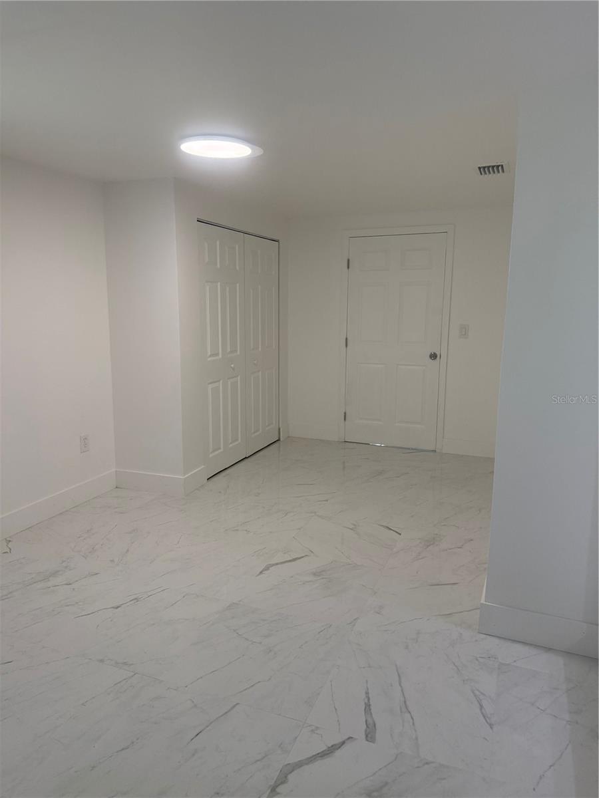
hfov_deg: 56.8
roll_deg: -1.0
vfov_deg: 71.6
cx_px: 300
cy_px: 399
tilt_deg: -8.2
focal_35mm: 24
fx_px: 554
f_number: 1.78
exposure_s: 1/227
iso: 200
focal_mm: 6.76
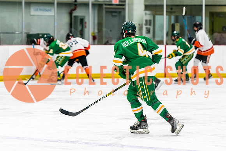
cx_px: 135
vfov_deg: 6.6
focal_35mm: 207
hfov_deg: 9.9
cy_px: 76
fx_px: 1301
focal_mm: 135
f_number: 2.8
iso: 2000
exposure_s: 1/640
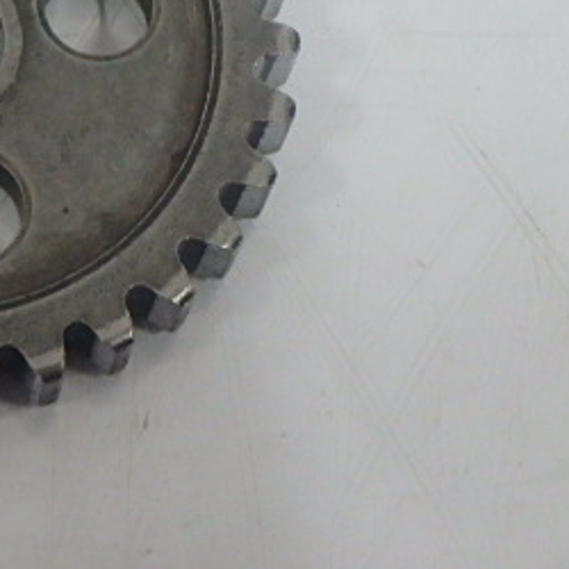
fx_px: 2064
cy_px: 25
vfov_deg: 15.5
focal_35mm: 111
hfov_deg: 15.4
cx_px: 7
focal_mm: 8.7
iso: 800
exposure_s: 1/25
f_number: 5.2
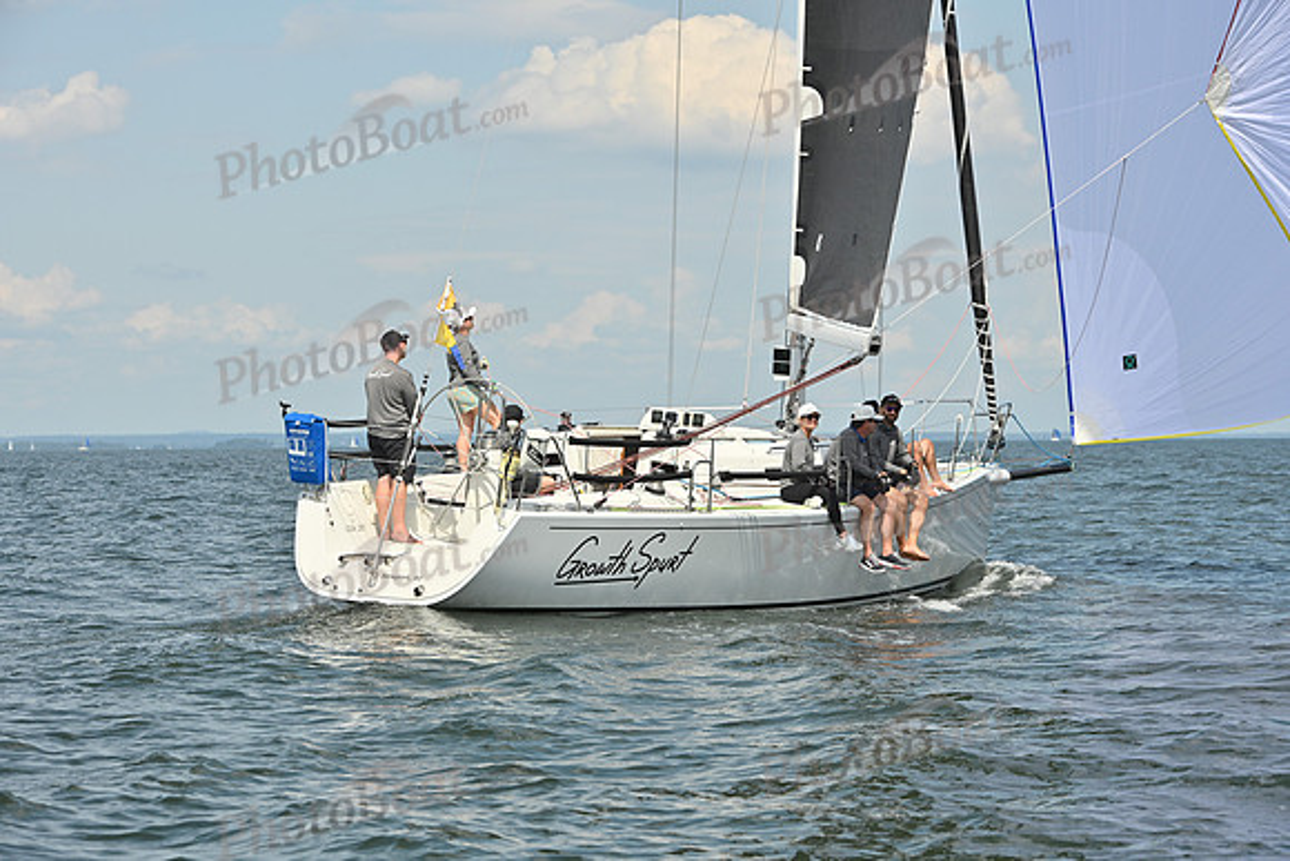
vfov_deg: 12.2
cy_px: 430
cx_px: 645
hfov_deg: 18.3
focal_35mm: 112
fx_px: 4014
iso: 320
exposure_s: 1/1600
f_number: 8
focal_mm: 112
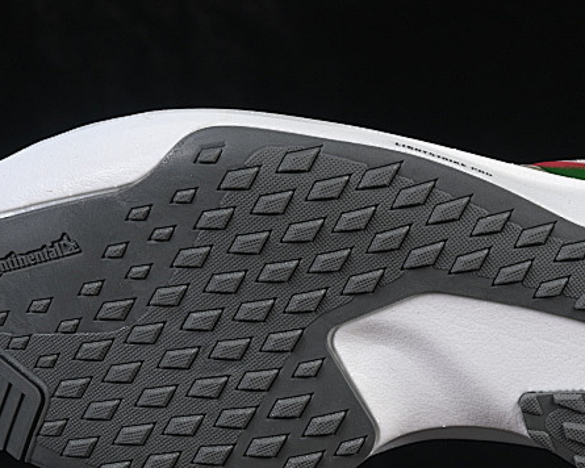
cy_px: 217
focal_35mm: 171
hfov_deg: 11.3
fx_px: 2961
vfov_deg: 9.0
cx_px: 402
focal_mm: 50
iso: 160
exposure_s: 1/80
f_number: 8
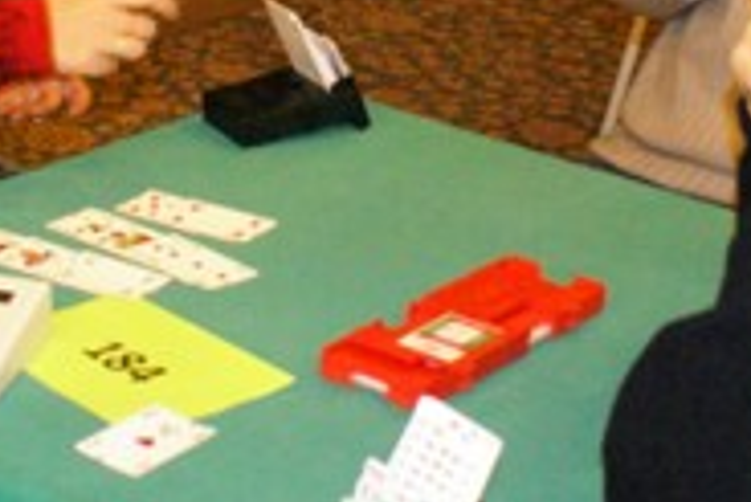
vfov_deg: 11.9
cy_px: 24
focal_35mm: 114
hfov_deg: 17.9
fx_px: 2380
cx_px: 282
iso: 1600
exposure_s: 1/25
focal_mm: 20
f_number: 4
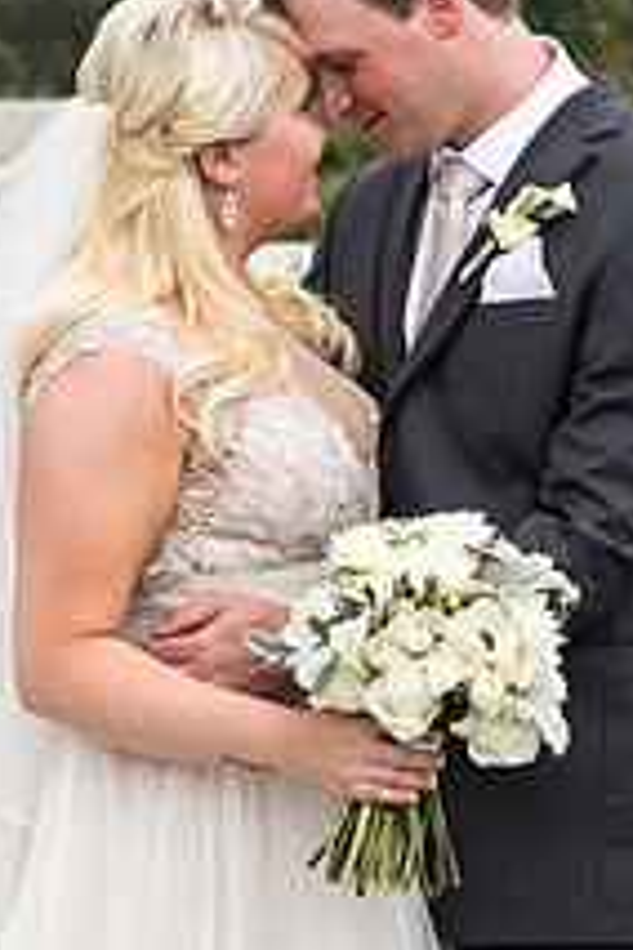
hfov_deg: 6.2
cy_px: 187
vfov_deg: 9.2
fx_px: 5855
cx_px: 562
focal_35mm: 222
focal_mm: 105
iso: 200
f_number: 3.2
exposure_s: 1/800
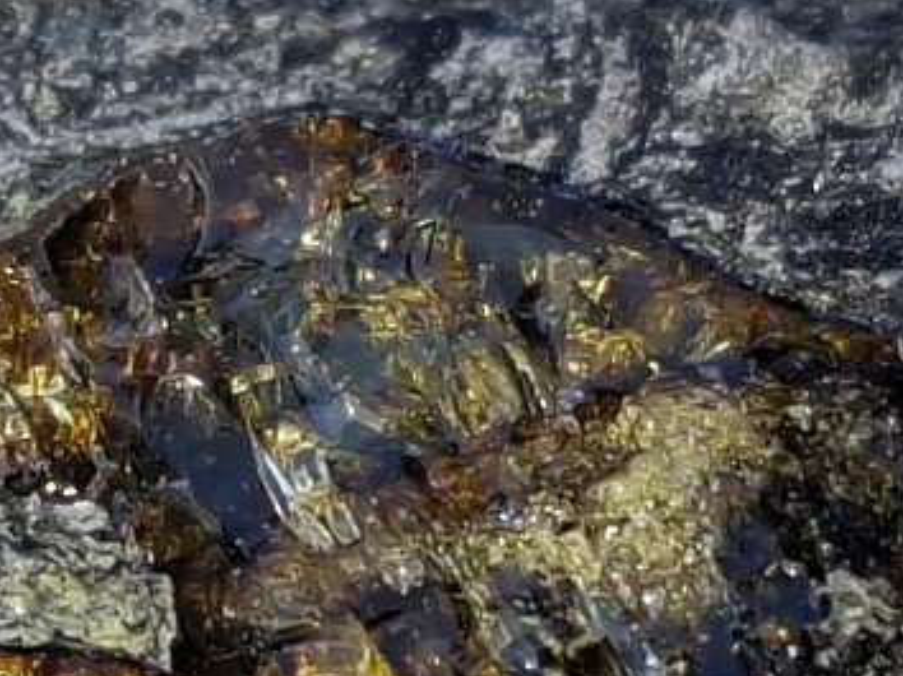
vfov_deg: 13.4
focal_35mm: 104
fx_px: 2711
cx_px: 278
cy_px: 995
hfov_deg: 18.8
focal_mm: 5.54
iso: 50
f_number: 1.8
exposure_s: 1/337
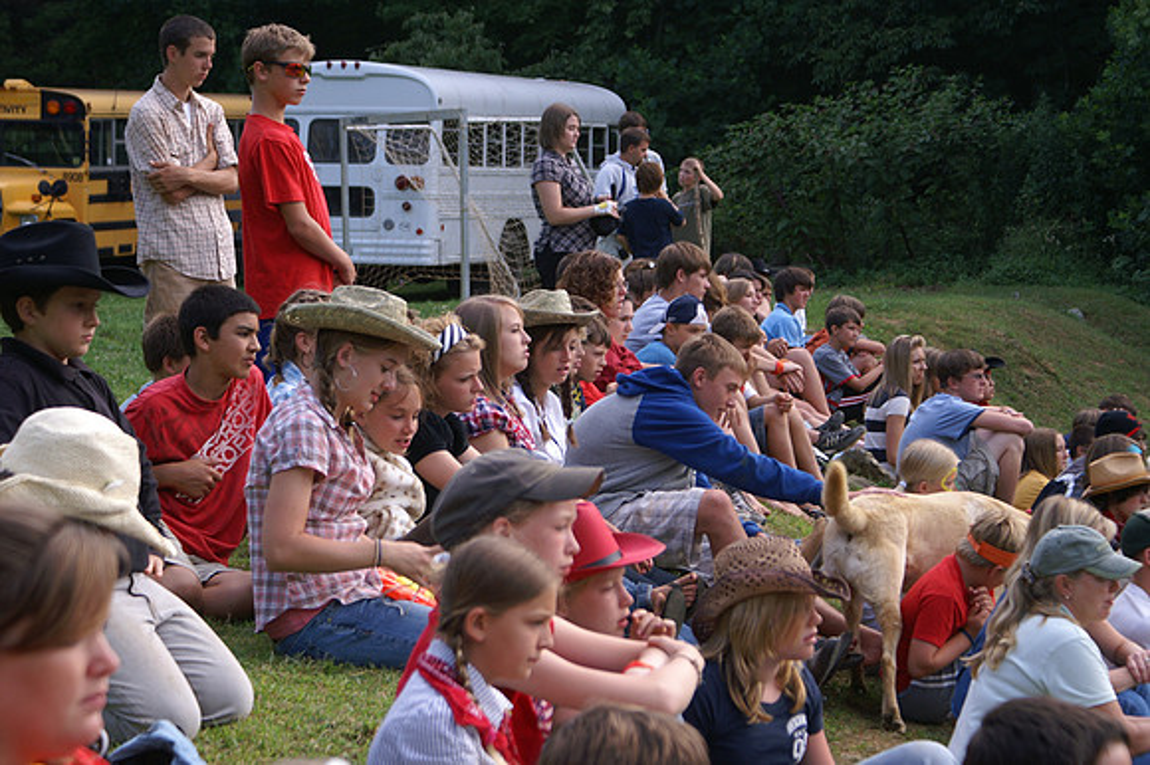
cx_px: 575
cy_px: 382
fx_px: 3352
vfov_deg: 13.0
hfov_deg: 19.5
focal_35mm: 105
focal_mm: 70
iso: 200
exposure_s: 1/160
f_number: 5.6
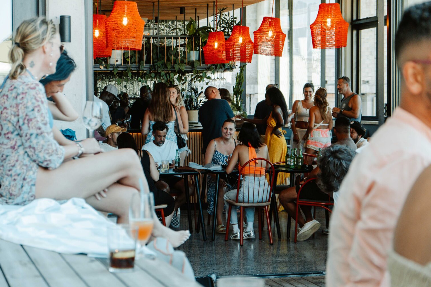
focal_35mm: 84
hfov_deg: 24.2
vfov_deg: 16.3
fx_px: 1006
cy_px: 143
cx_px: 216
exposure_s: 1/1000
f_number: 4
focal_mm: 55
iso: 2500
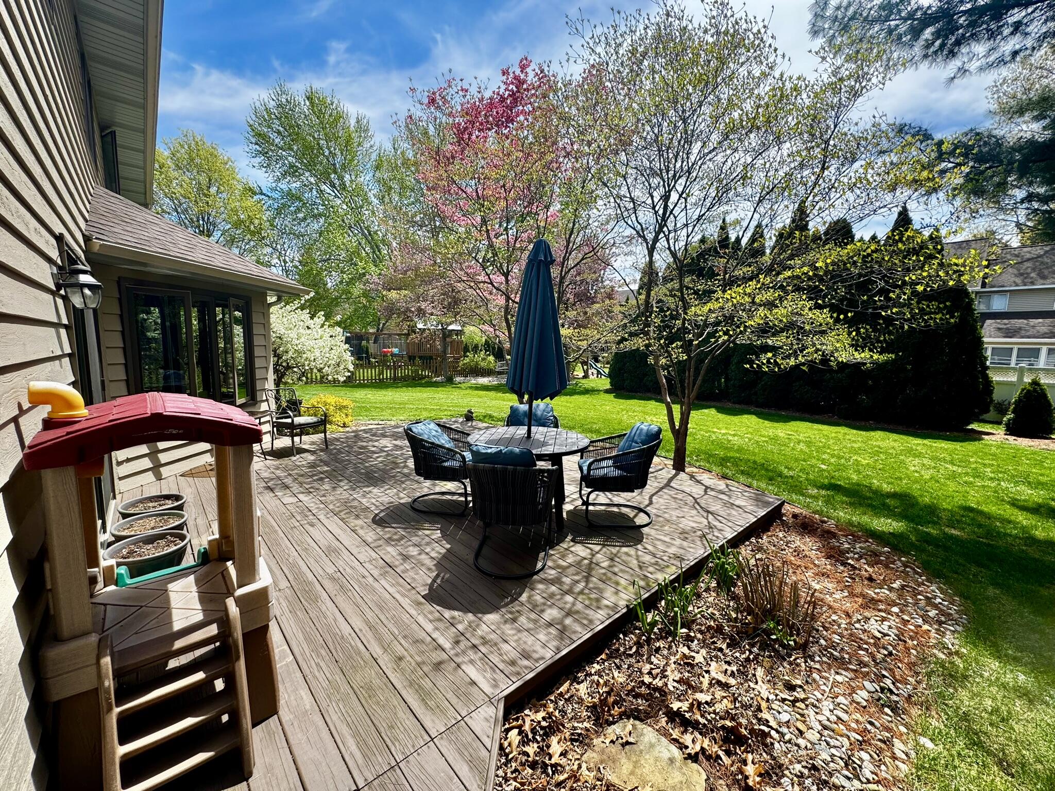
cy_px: 396
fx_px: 427
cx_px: 528
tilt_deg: -6.6
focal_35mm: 14
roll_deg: -0.8
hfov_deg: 102.1
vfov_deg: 85.7
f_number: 2.2
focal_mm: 2.22
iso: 40
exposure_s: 1/669
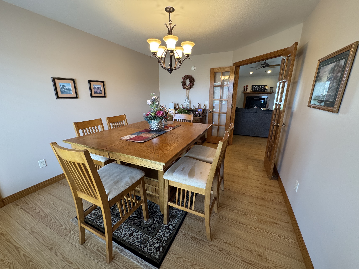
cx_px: 180
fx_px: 145
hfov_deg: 102.1
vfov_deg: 85.7
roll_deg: -0.3
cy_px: 134
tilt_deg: -15.7
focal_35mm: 14
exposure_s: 1/120
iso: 320
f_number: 2.2
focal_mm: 2.22
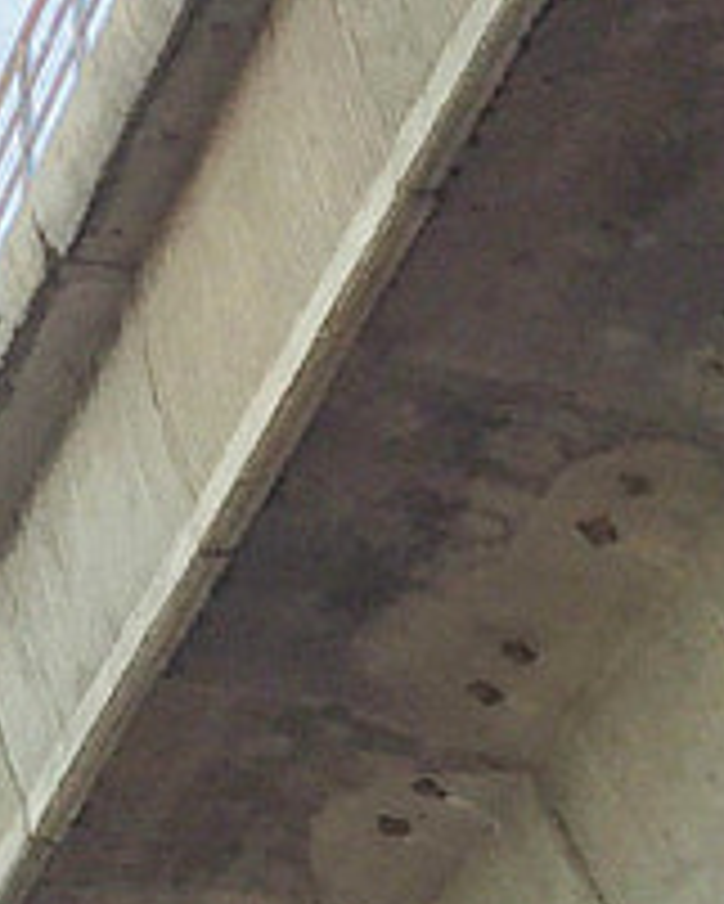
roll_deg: +2.4
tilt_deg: +19.7
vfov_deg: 8.2
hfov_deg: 6.9
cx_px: 301
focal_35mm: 225
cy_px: 1795
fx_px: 6022
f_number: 2.2
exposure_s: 1/1647
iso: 32
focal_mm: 4.15
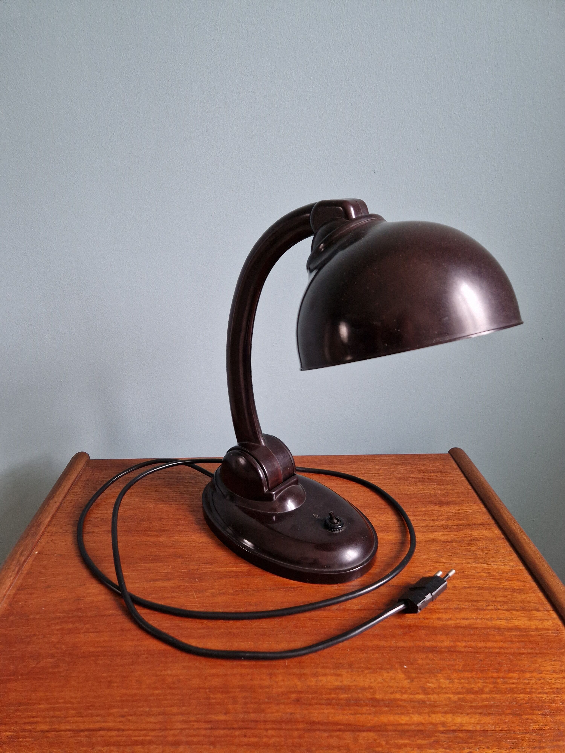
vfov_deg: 73.9
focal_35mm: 23
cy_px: 376
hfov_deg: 58.9
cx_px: 282
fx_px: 501
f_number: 1.8
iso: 640
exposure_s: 1/33
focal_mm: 5.4
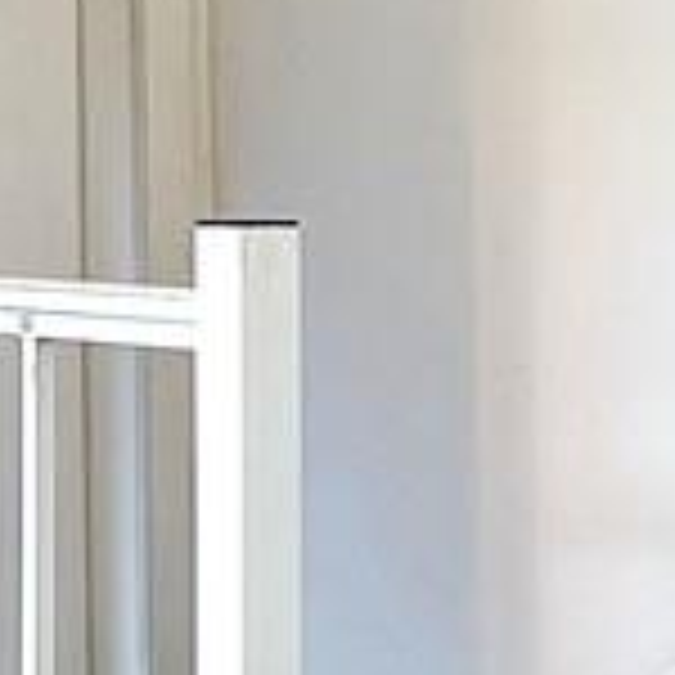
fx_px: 3199
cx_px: 567
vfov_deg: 12.0
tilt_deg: +0.0
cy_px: 112
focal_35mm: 145
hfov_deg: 12.0
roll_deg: +1.4
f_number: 1.78
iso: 100
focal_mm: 6.76
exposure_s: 1/120
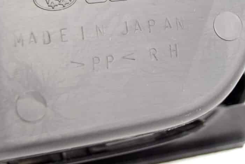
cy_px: -10
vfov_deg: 11.9
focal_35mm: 114
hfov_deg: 17.9
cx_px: 137
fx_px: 777
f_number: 4
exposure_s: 1/60
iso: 400
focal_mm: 26
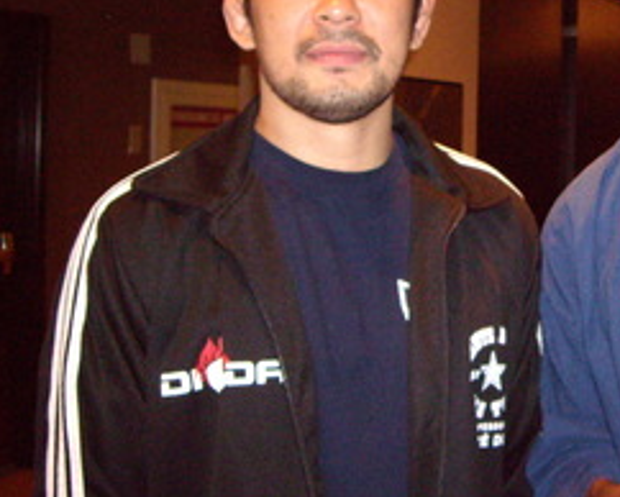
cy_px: 179
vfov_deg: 22.1
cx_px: 512
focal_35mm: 69
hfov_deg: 26.9
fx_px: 1267
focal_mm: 6.2
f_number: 2.7
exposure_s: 1/40
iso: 400
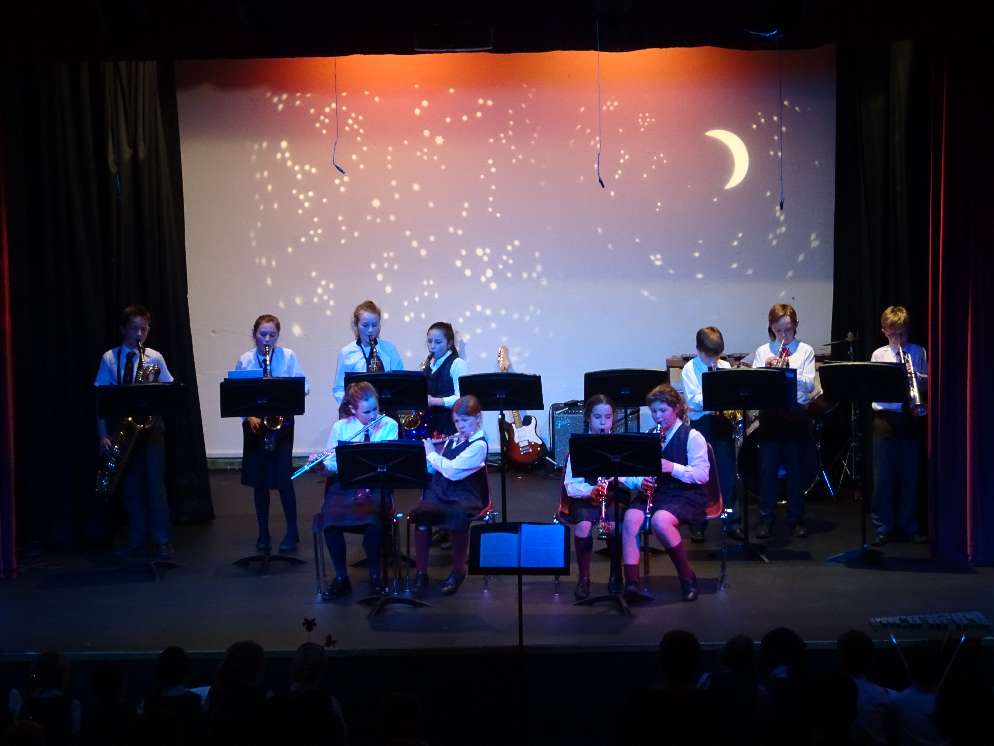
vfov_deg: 17.8
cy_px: 373
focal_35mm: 83
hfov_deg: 23.6
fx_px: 2383
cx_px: 497
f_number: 5
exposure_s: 1/40
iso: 800
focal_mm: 14.12
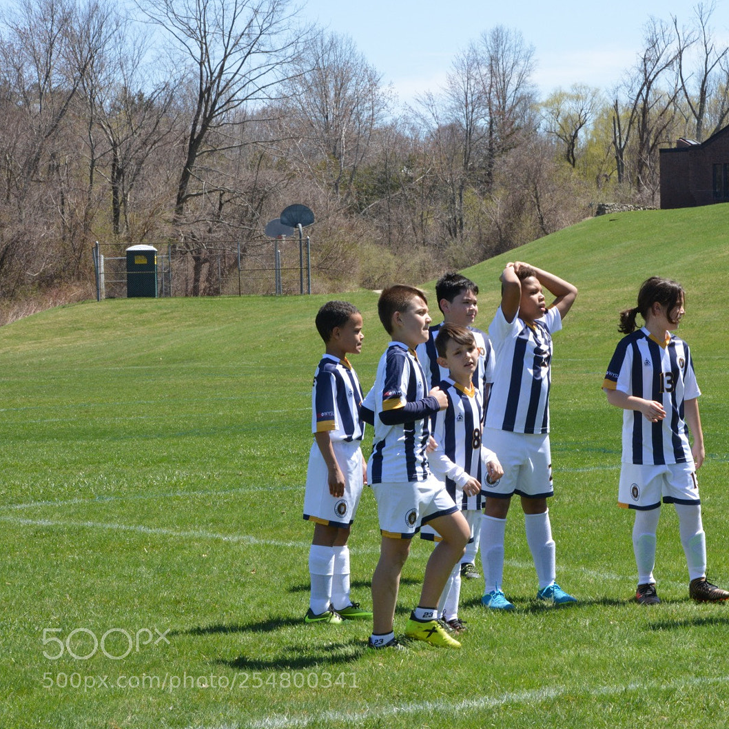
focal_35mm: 135
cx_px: 551
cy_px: 367
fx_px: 3217
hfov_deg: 12.9
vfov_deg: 12.9
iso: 1000
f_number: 22
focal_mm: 105
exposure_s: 1/160
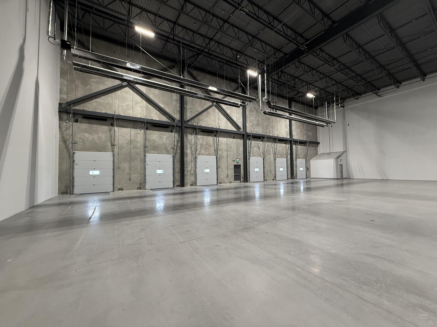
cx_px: 218
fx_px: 177
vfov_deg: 85.7
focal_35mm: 14
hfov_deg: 102.1
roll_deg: +0.5
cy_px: 164
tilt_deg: +1.6
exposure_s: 1/99
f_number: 2.2
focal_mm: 2.22
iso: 250
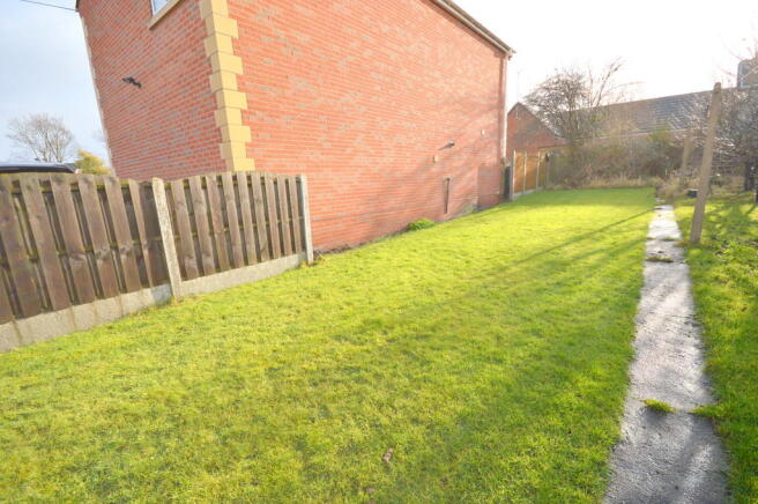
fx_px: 316
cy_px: 252
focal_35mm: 15
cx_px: 379
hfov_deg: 100.4
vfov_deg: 77.2
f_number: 6.3
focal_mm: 10
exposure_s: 1/160
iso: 100
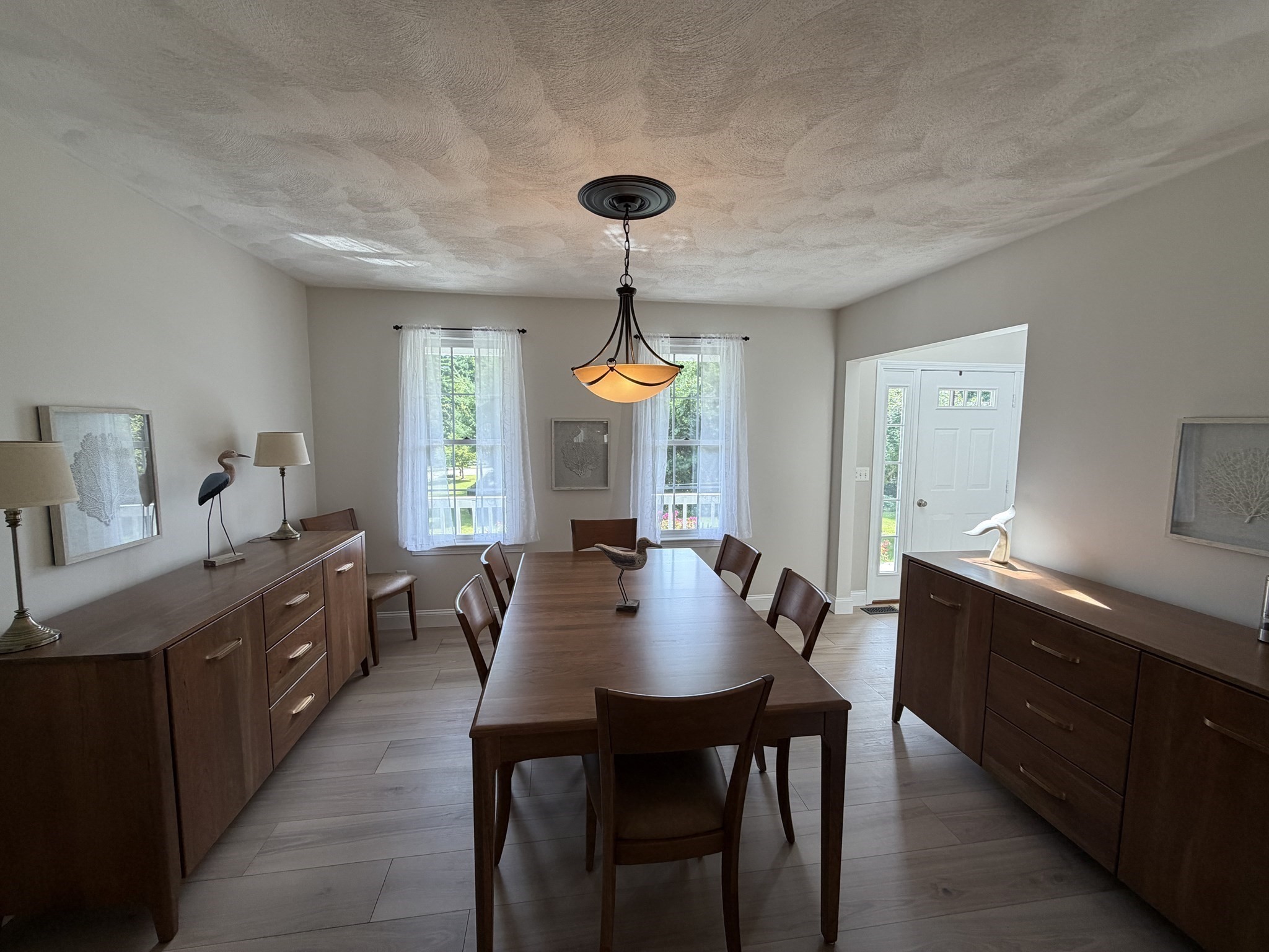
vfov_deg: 85.7
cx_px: 634
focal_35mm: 14
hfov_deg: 102.1
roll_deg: +0.1
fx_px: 513
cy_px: 476
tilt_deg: -6.5
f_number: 2.2
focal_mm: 2.22
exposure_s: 1/120
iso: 125
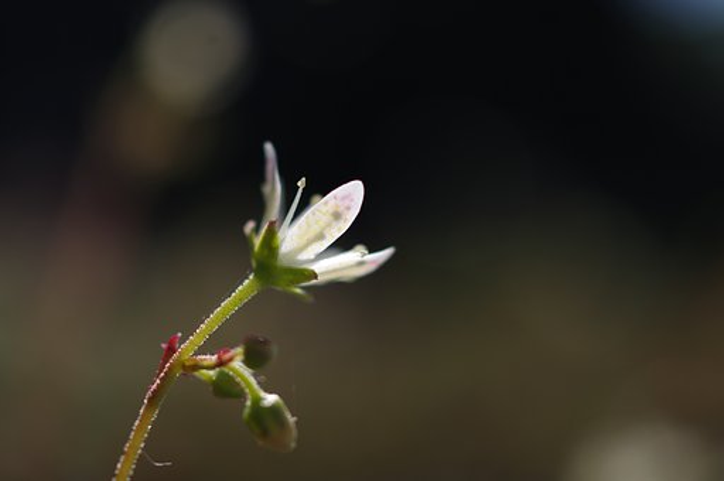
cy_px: 240
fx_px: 1054
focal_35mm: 52
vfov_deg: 25.7
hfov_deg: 37.9
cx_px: 362
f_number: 3.2
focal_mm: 35
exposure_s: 1/2000
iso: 100
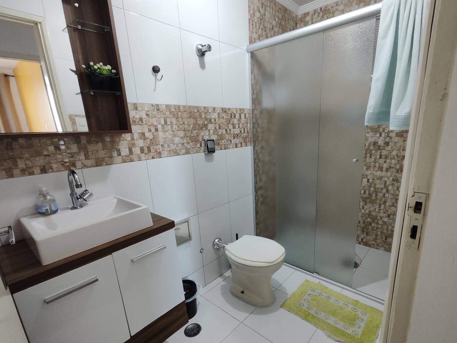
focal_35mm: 18
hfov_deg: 87.4
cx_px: 253
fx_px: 238
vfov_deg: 71.5
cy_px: 189
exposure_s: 1/40
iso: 241
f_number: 2.2
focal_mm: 1.65
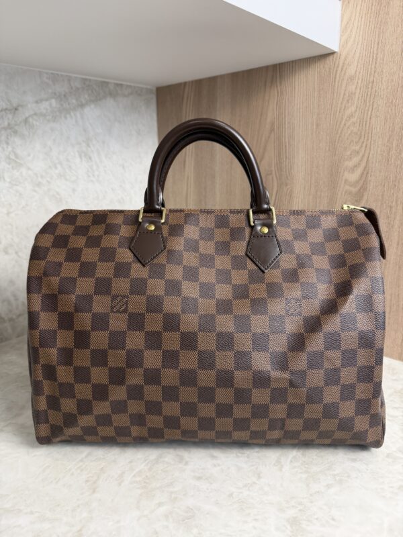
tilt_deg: -15.8
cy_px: 268
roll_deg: +0.4
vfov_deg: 71.6
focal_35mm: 24
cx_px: 202
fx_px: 373
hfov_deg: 56.8
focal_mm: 6.76
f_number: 1.78
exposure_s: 1/120
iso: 160
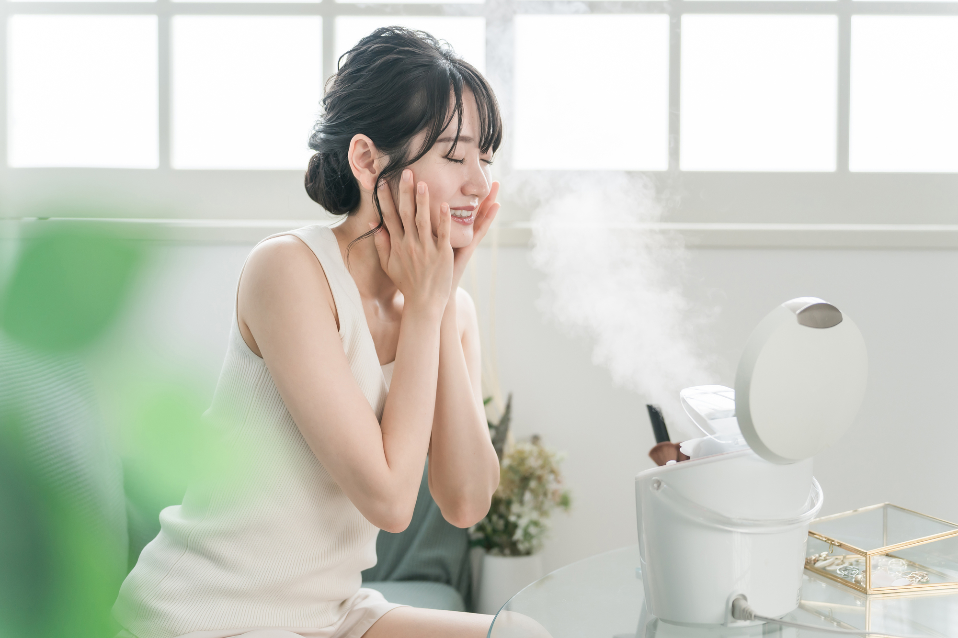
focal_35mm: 62
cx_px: 479
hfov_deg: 32.4
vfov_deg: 21.9
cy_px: 319
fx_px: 1650
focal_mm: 62
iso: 200
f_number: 2.5
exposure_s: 1/200
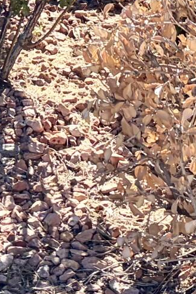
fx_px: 1347
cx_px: 142
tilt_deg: -4.1
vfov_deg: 11.6
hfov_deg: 8.3
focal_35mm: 165
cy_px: -225
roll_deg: -1.6
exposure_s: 1/1901
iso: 50
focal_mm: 5.96
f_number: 1.6
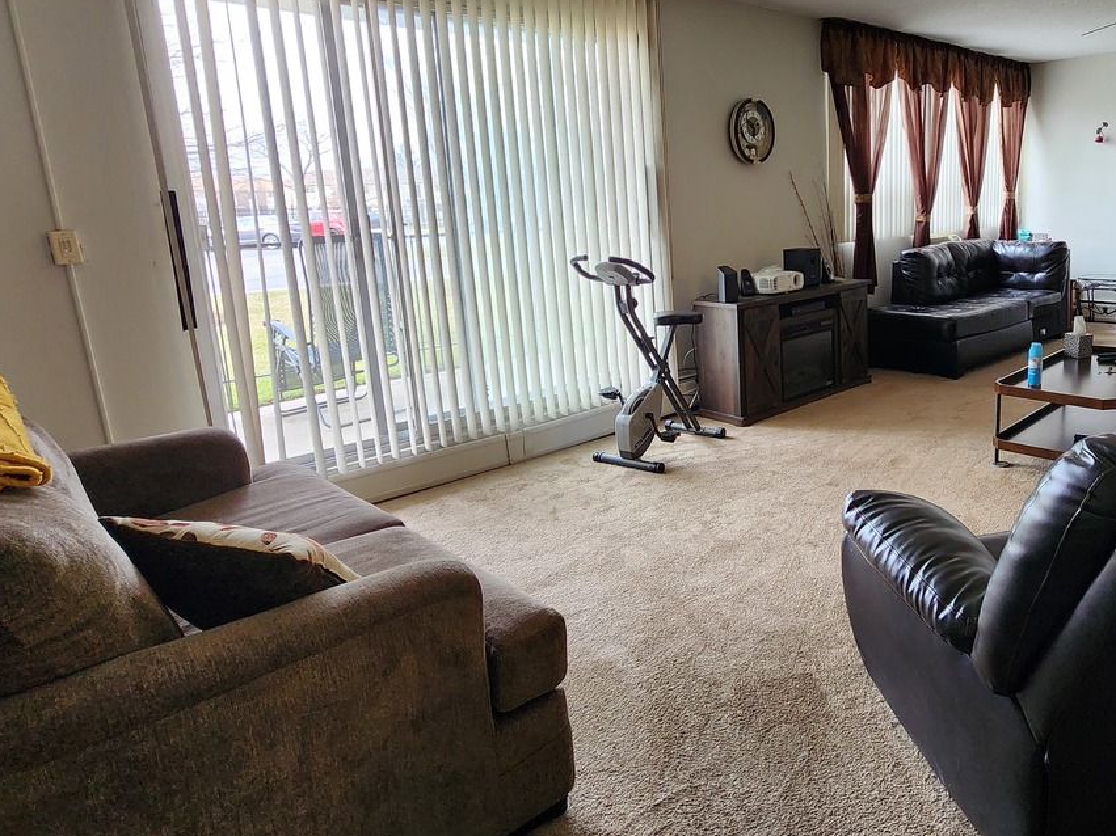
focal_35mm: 22
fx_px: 709
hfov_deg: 73.1
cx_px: 779
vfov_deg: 60.8
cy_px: 358
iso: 200
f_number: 2.2
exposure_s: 1/60
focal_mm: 2.2
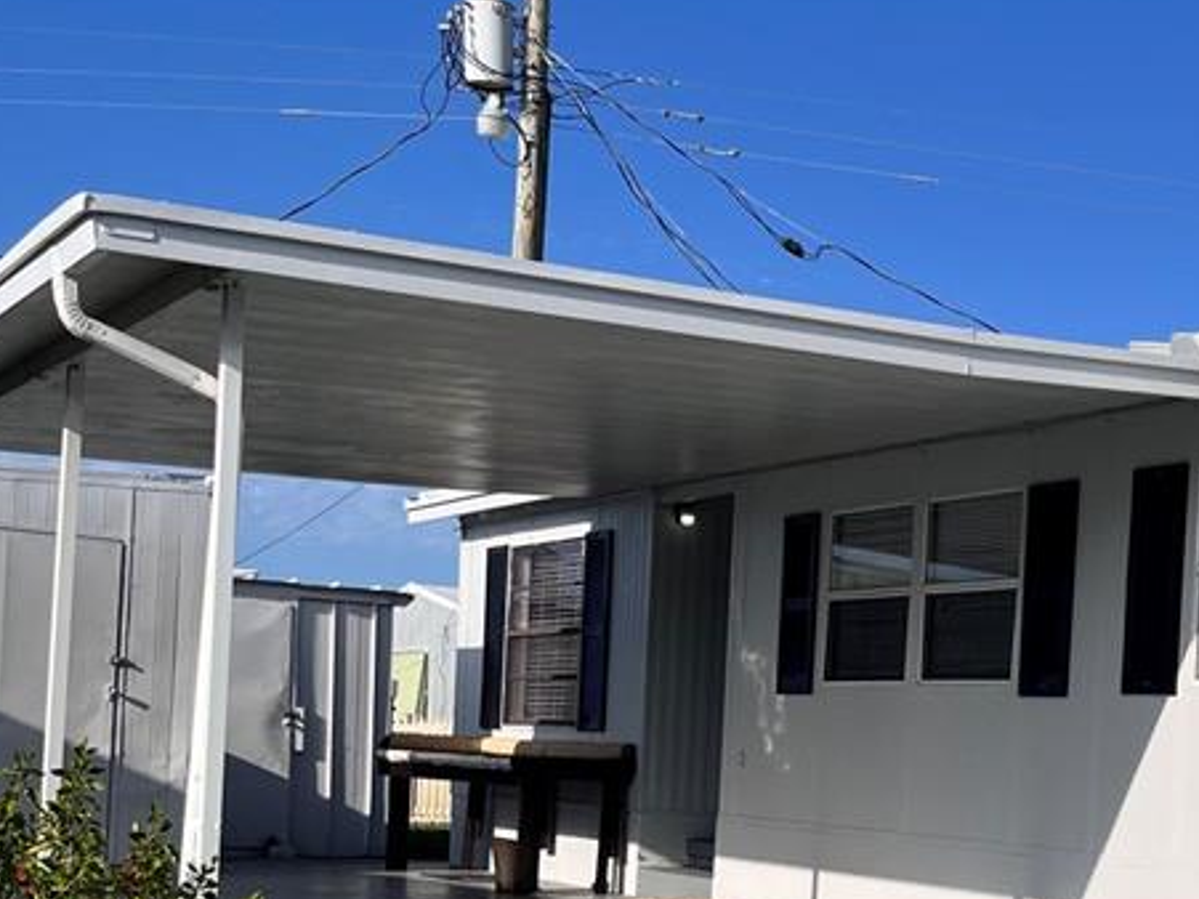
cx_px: 1215
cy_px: 769
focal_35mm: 59
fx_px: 2043
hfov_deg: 30.3
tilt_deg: -0.2
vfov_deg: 24.3
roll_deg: -3.4
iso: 50
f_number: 1.6
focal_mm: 5.1
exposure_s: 1/7874
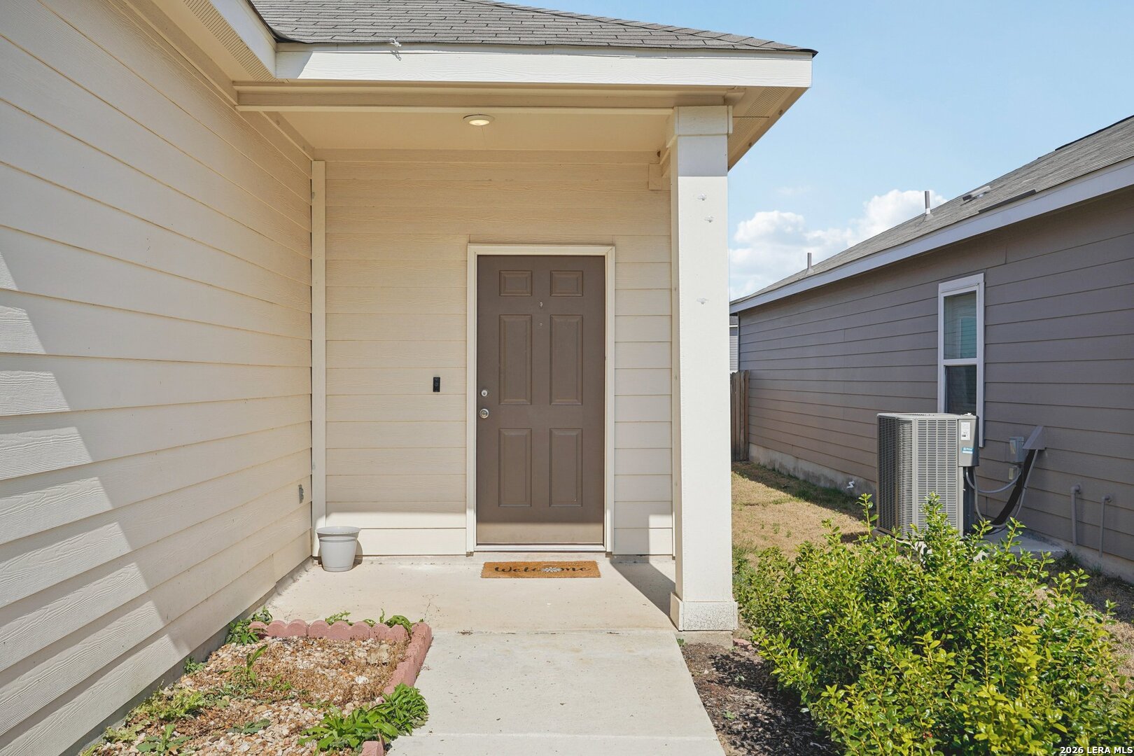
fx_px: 976
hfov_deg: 60.3
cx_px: 567
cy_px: 378
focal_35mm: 31
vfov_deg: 42.3
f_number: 8
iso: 100
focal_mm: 31
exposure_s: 1/400
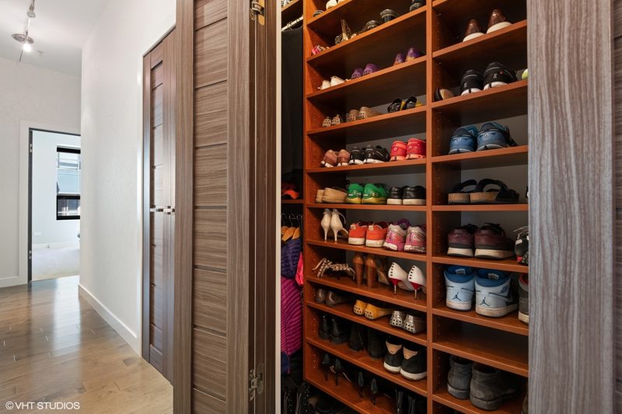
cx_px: 311
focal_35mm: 17
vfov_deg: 70.4
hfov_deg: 93.3
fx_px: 294
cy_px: 207
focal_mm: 17
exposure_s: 1
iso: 200
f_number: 9.5
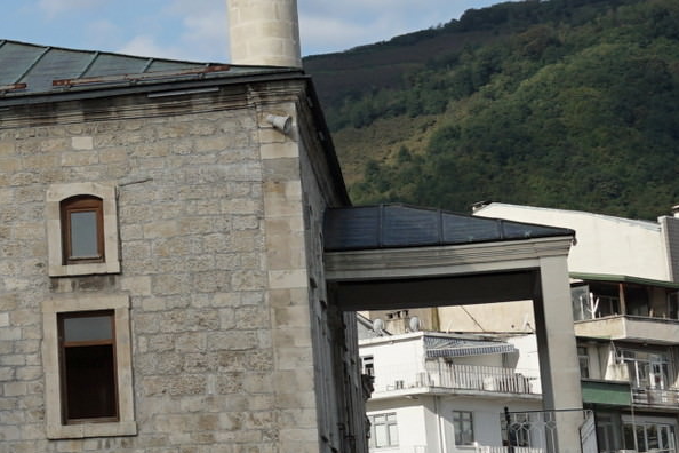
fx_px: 2056
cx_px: -107
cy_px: 46
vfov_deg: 12.5
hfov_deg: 17.9
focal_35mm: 109
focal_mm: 24
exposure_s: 1/500
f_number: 7.1
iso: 125
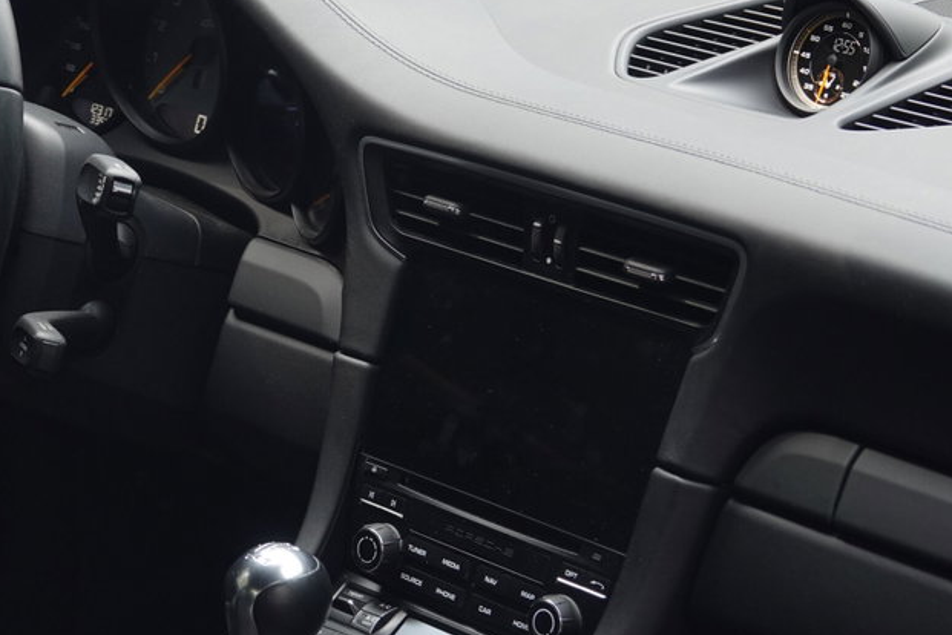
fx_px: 3226
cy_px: 367
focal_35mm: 122
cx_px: 207
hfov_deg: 16.7
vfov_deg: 11.2
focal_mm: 27.24
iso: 200
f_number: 3.5
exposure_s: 1/80
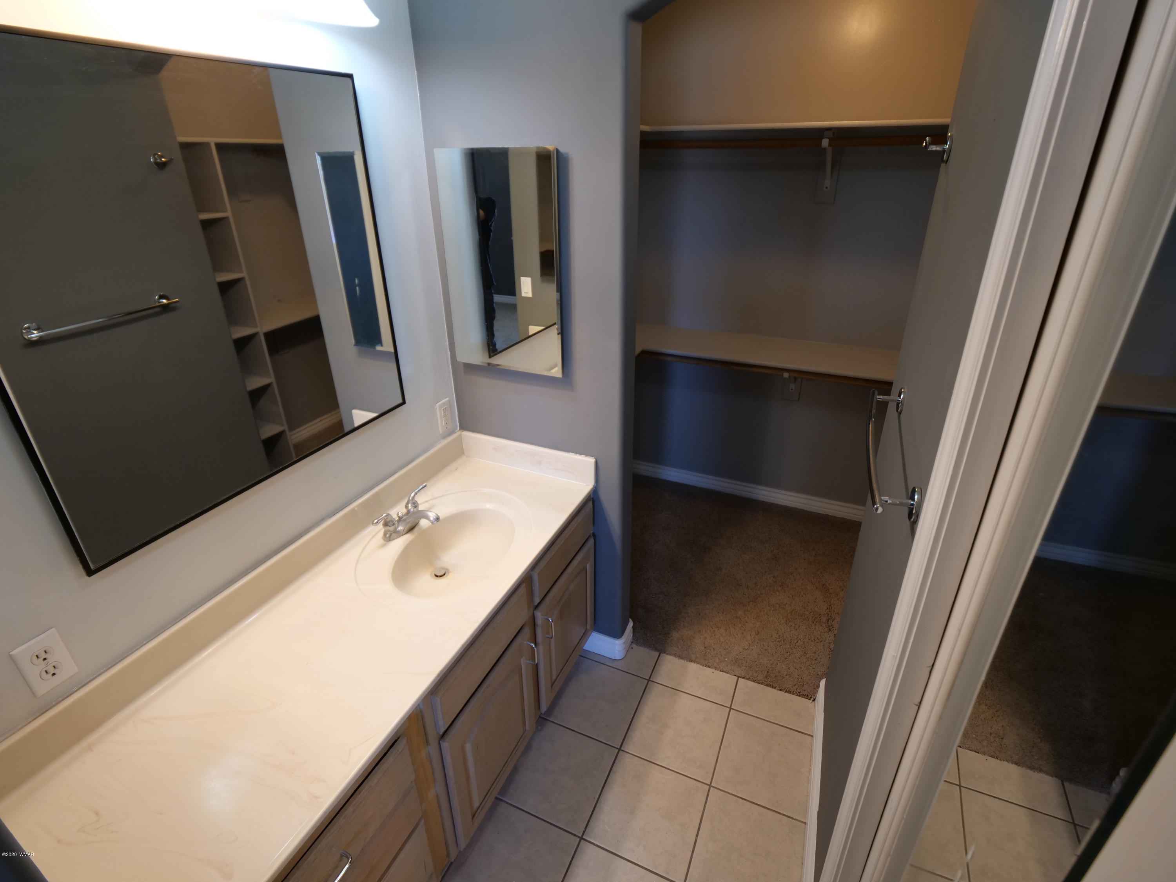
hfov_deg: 94.5
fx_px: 544
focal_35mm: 16
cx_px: 588
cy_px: 441
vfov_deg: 78.1
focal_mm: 8
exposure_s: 1/80
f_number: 2.8
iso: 400
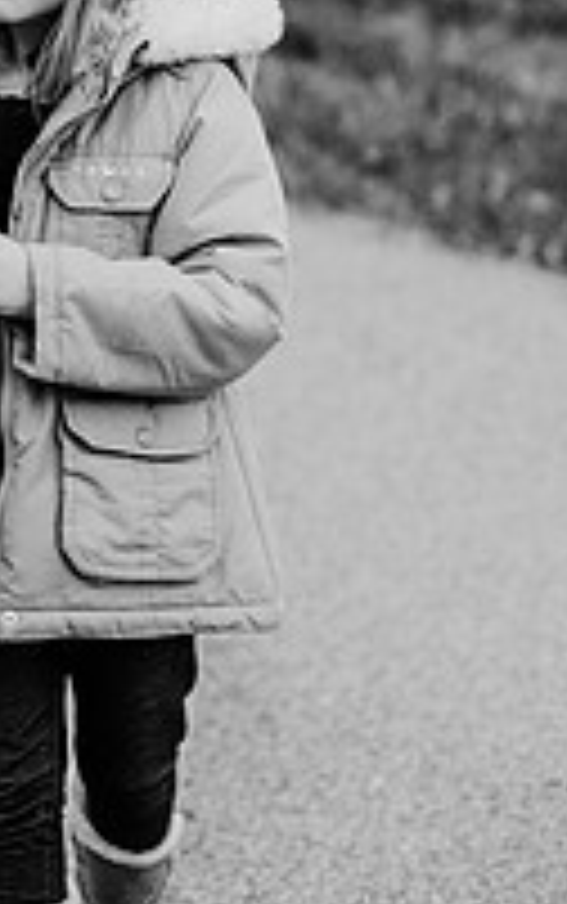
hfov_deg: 11.4
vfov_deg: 18.1
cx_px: 4
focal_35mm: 114
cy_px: 193
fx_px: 2813
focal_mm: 50
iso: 320
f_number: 2.2
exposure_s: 1/800
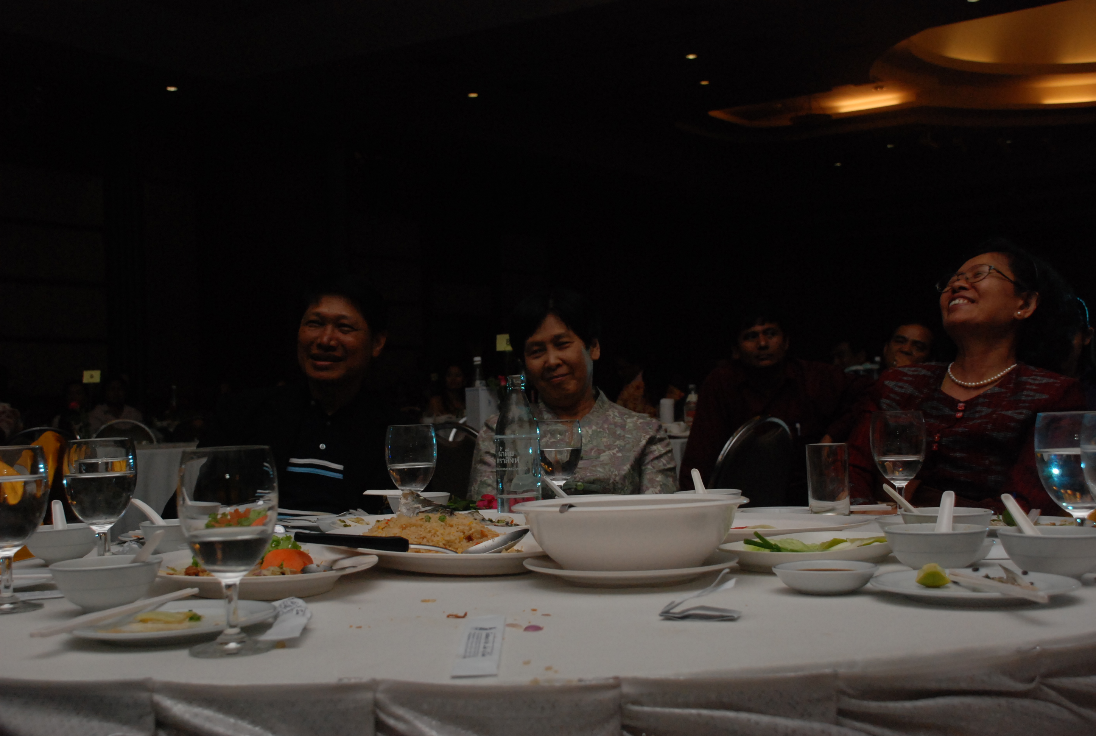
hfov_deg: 42.2
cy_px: 368
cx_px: 548
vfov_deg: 29.1
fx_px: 1419
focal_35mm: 46
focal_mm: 31
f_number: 5.6
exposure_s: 1/200
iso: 800
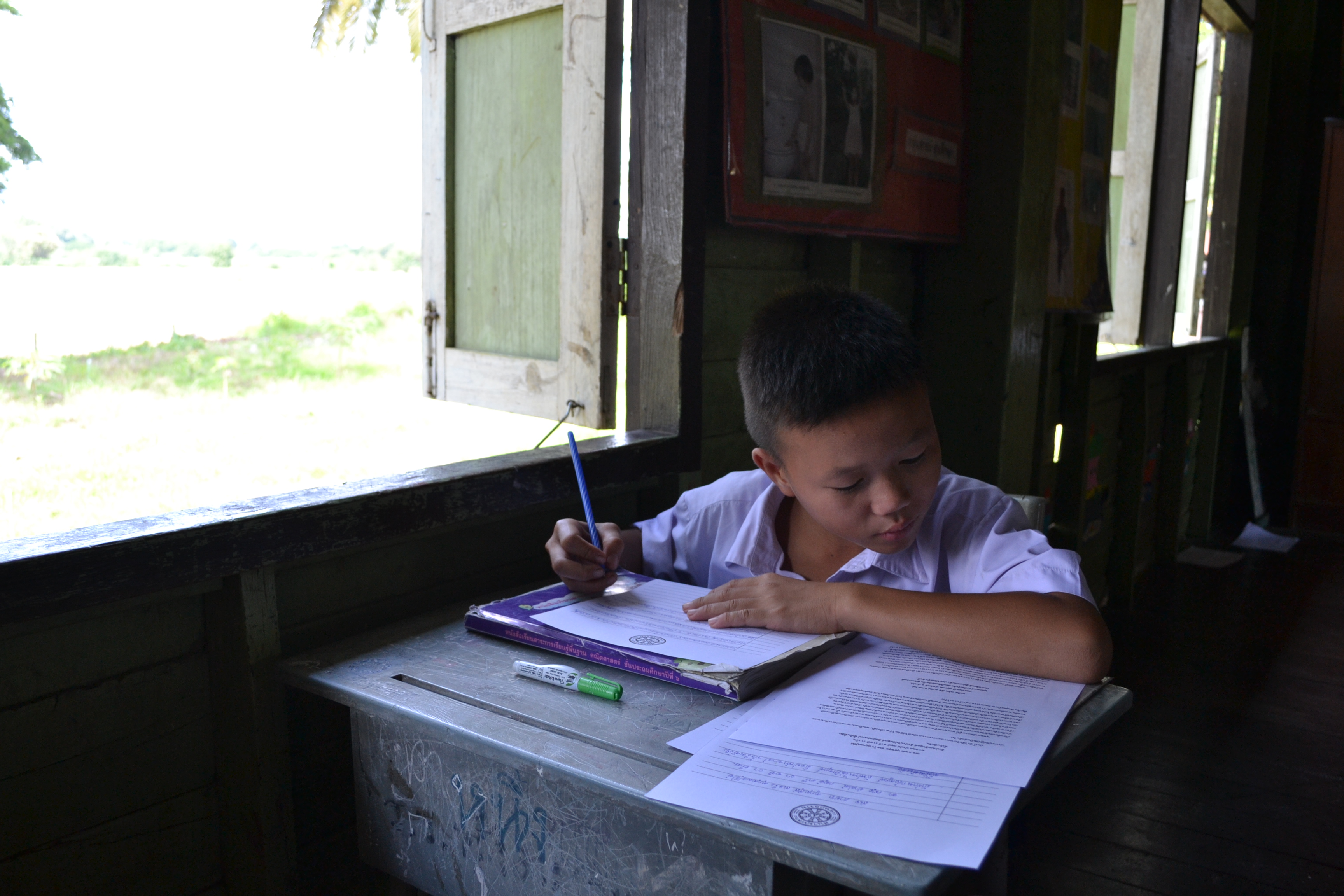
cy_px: 448
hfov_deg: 57.2
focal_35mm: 33
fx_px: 1232
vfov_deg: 40.0
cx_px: 672
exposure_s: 1/125
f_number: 5.6
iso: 320
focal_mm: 22
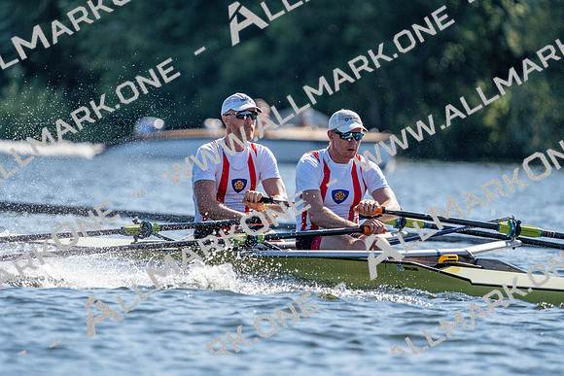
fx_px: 7725
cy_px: 188
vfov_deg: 2.8
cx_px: 282
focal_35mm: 493
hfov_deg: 4.2
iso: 320
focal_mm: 493
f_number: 6.3
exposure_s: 1/1600
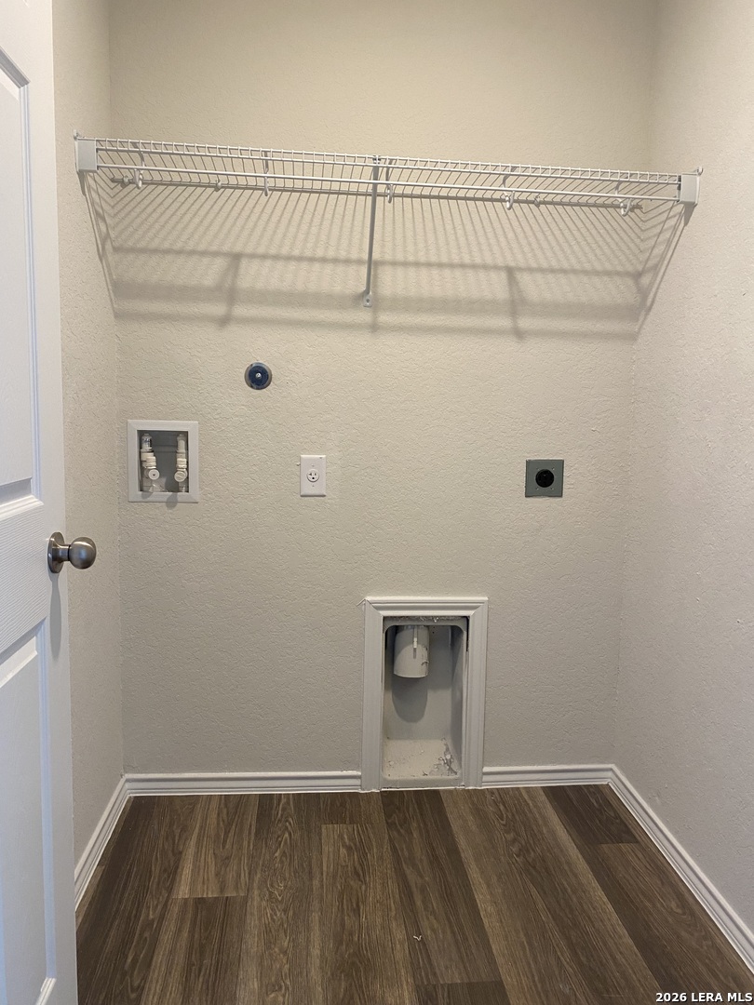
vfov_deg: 67.3
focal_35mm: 26
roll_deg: -0.2
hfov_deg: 53.1
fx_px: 755
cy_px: 502
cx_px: 377
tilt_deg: -6.7
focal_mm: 4.25
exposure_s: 1/60
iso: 125
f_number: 1.8
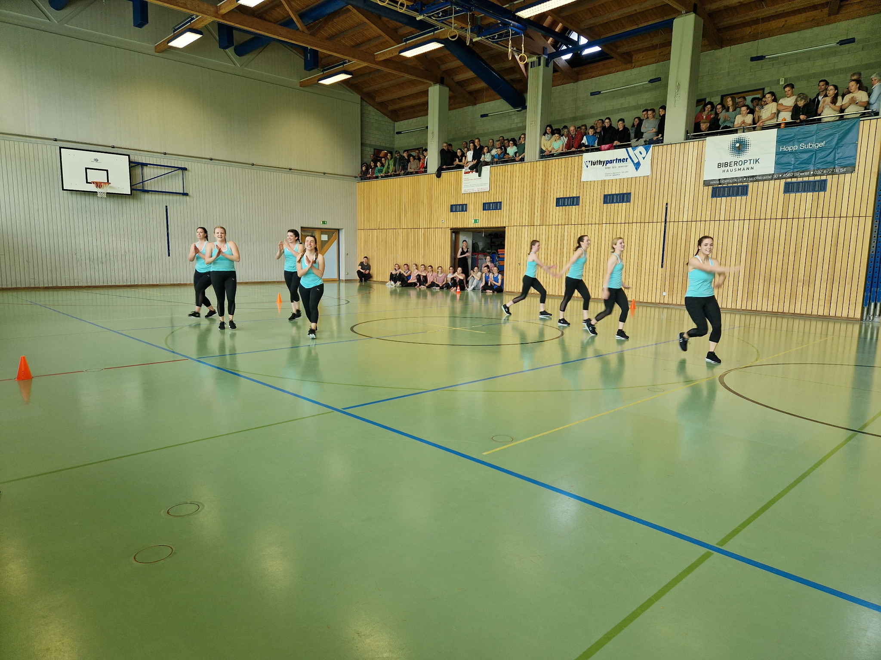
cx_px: 440
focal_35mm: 23
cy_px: 330
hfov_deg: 73.9
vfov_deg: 58.9
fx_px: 585
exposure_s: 1/100
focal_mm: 5.4
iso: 64
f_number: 1.8
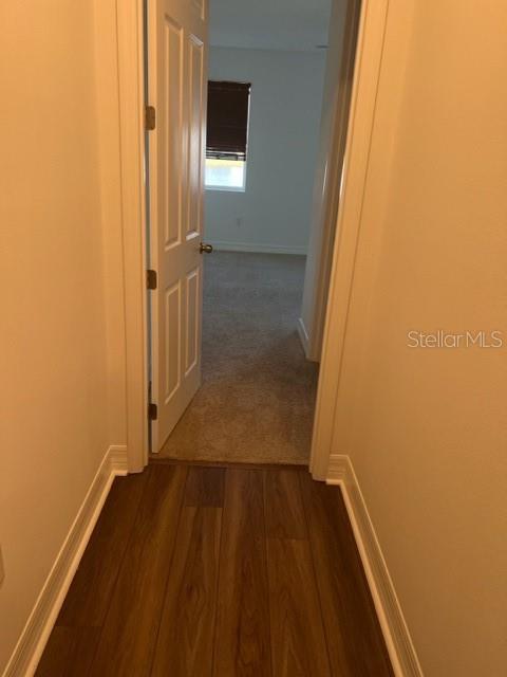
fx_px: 508
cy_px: 338
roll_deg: -3.3
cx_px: 254
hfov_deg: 53.1
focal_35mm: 26
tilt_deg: -16.6
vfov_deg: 67.3
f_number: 1.5
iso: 50
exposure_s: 1/120
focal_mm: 5.7
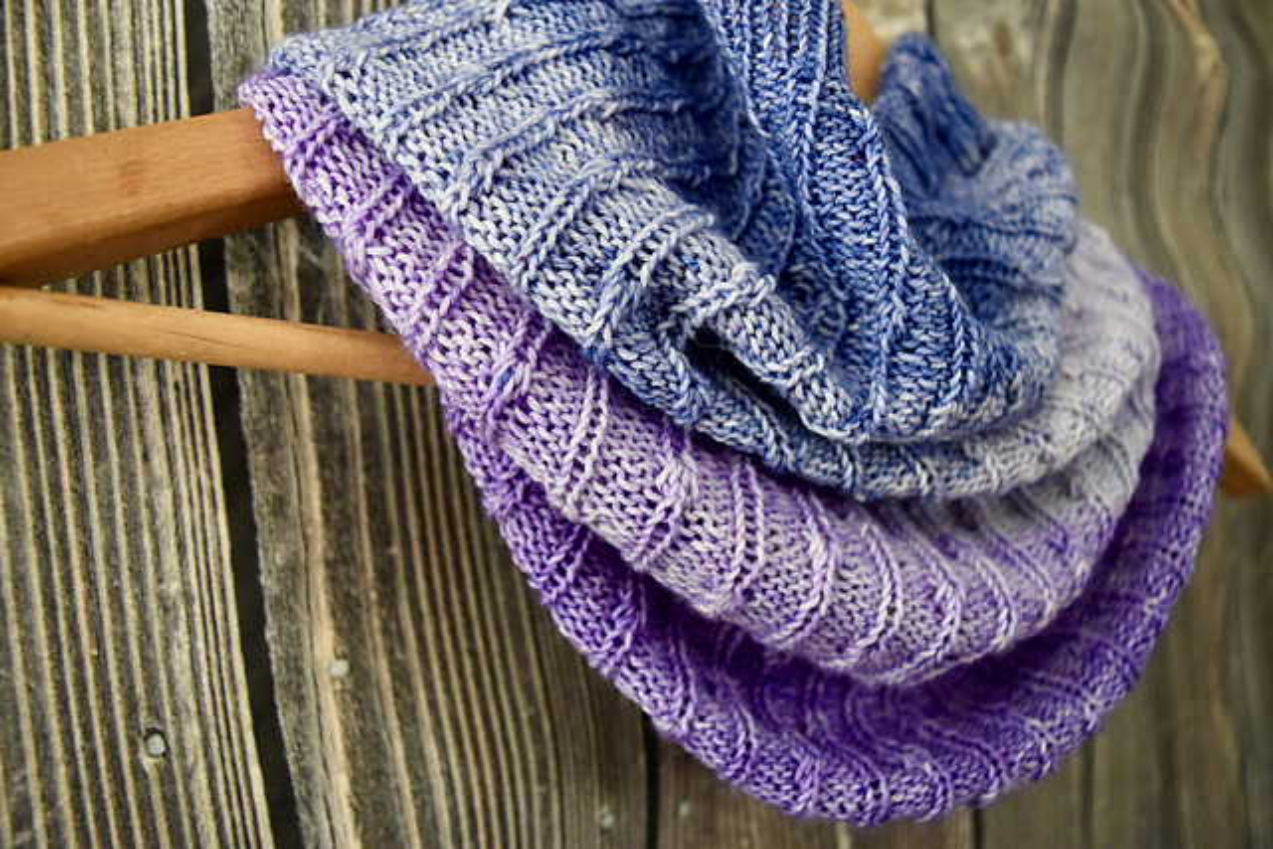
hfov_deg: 67.4
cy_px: 424
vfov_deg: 48.0
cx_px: 636
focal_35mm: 27
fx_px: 955
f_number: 4
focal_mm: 18
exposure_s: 1/125
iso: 2800
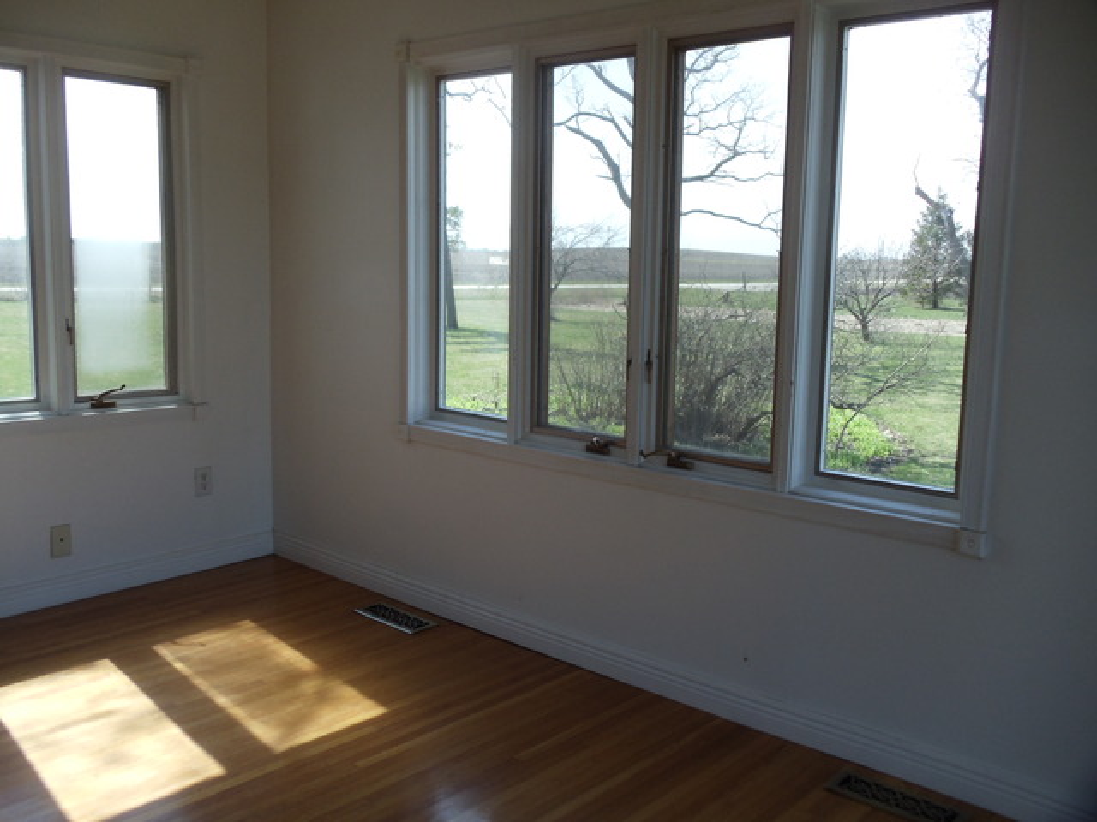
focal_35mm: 44
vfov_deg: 32.9
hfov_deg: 42.9
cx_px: 548
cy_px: 411
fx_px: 1394
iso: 100
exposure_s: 1/320
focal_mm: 6
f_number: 3.5
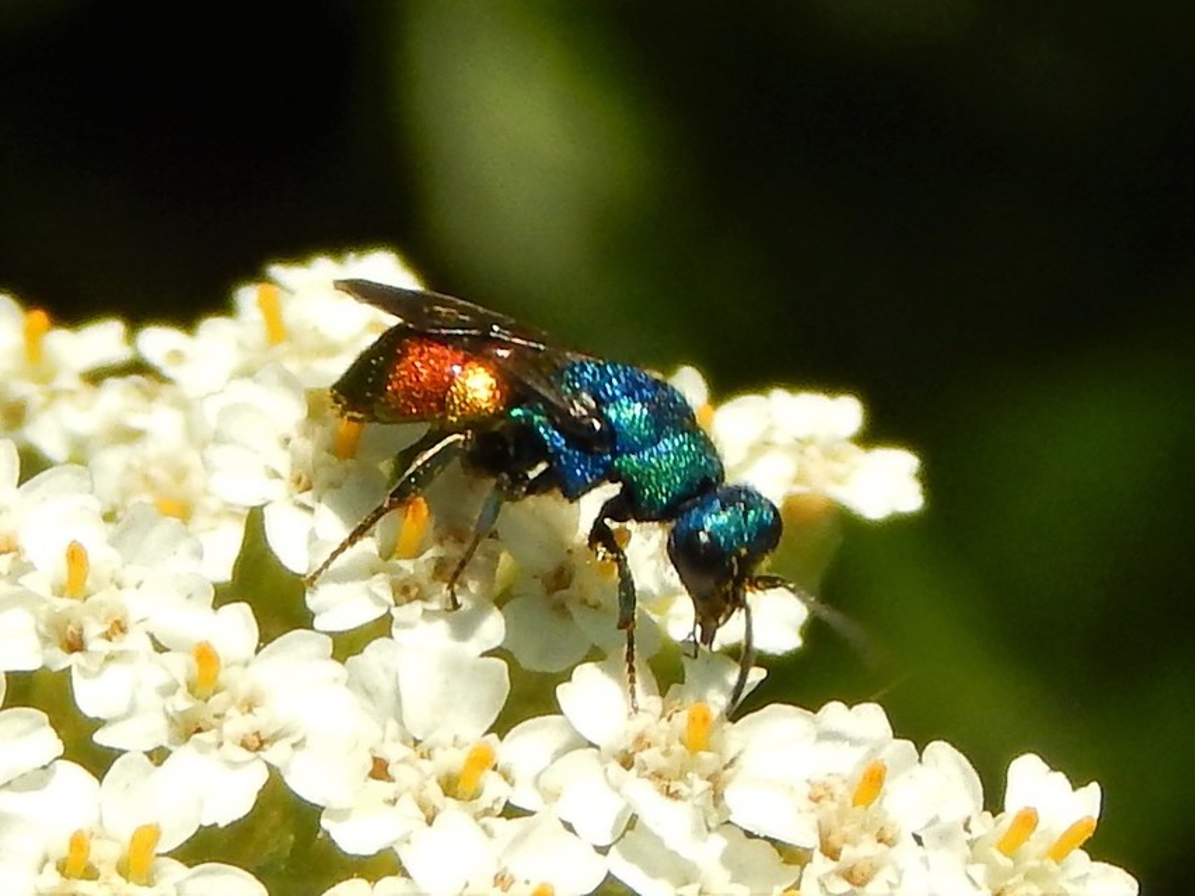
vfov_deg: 8.2
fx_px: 6284
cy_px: 448
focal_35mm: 182
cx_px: 598
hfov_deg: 10.9
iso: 125
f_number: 5.3
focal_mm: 32.8
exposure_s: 1/640
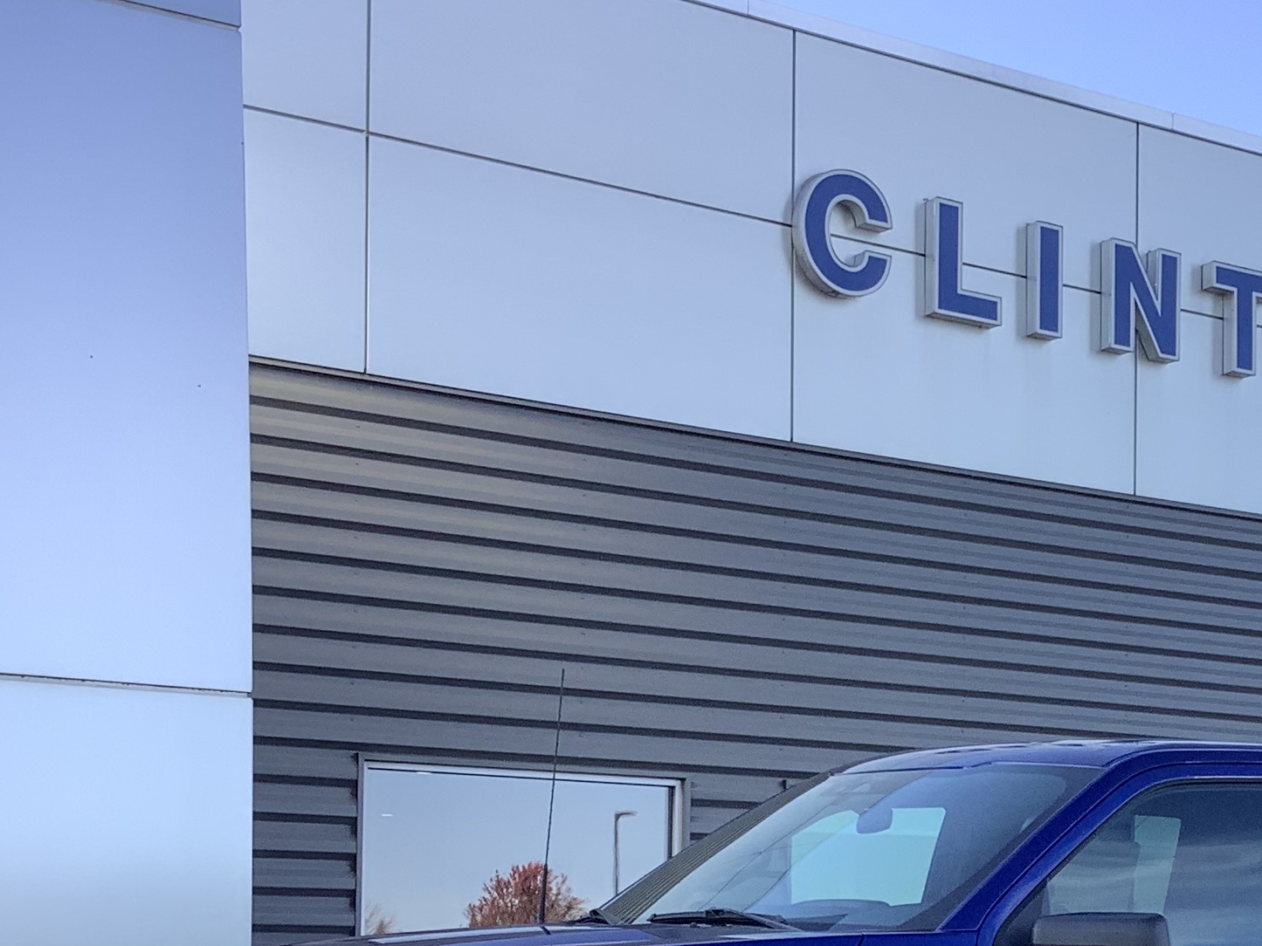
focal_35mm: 70
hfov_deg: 27.0
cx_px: 1072
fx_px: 2552
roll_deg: -0.7
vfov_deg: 20.5
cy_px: 907
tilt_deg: +1.4
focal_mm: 3.3
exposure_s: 1/436
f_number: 2.4
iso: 25
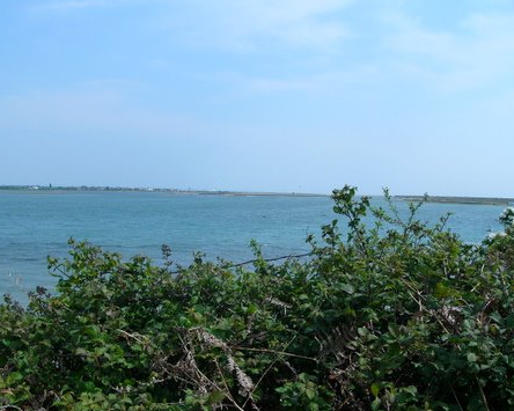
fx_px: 578
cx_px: 251
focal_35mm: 38
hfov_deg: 47.9
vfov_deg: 39.1
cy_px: 206
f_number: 5.2
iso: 50
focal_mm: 6
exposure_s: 1/500
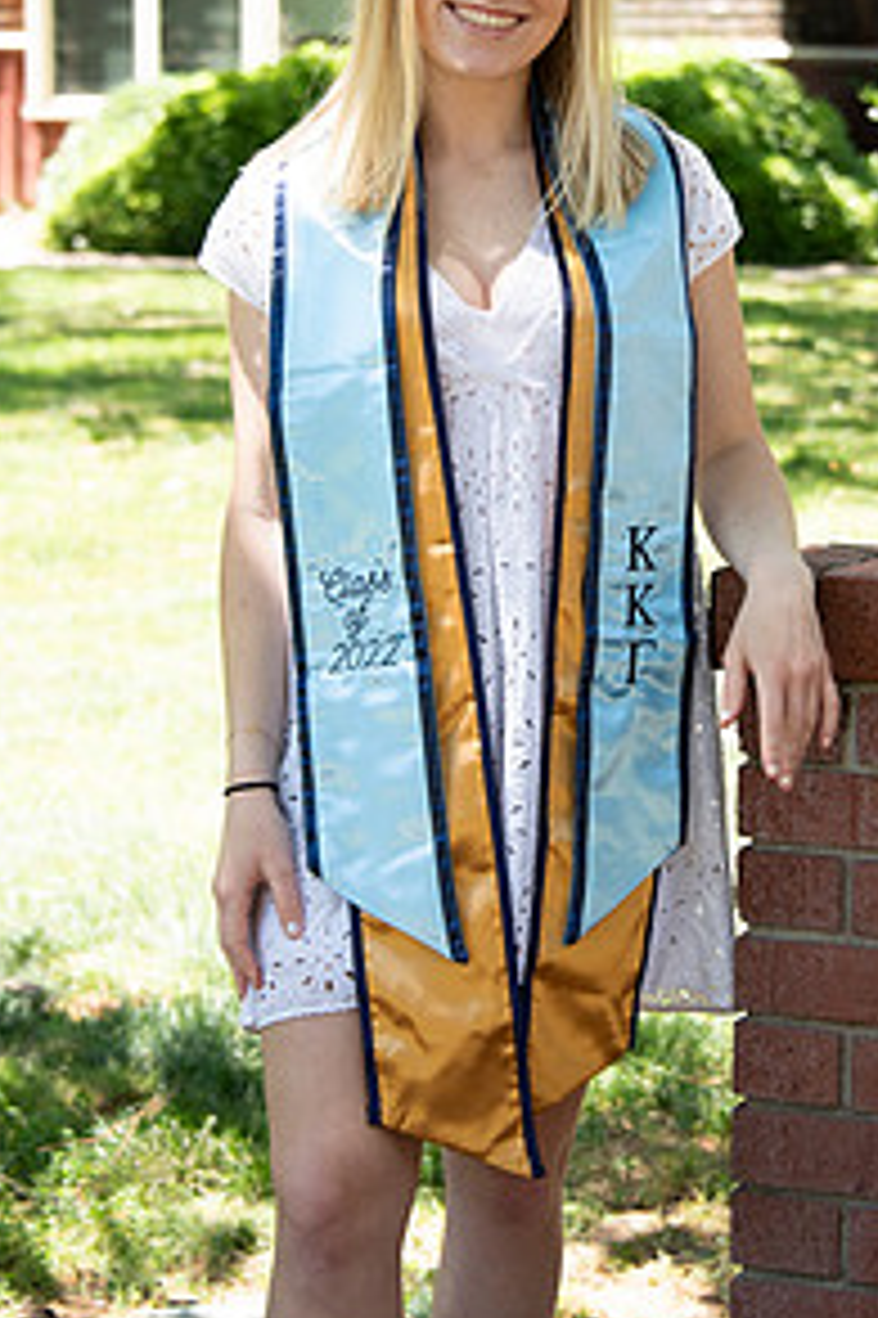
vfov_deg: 17.0
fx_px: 4395
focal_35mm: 120
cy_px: 414
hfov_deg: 11.4
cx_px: 603
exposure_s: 1/320
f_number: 5.6
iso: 640
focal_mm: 78
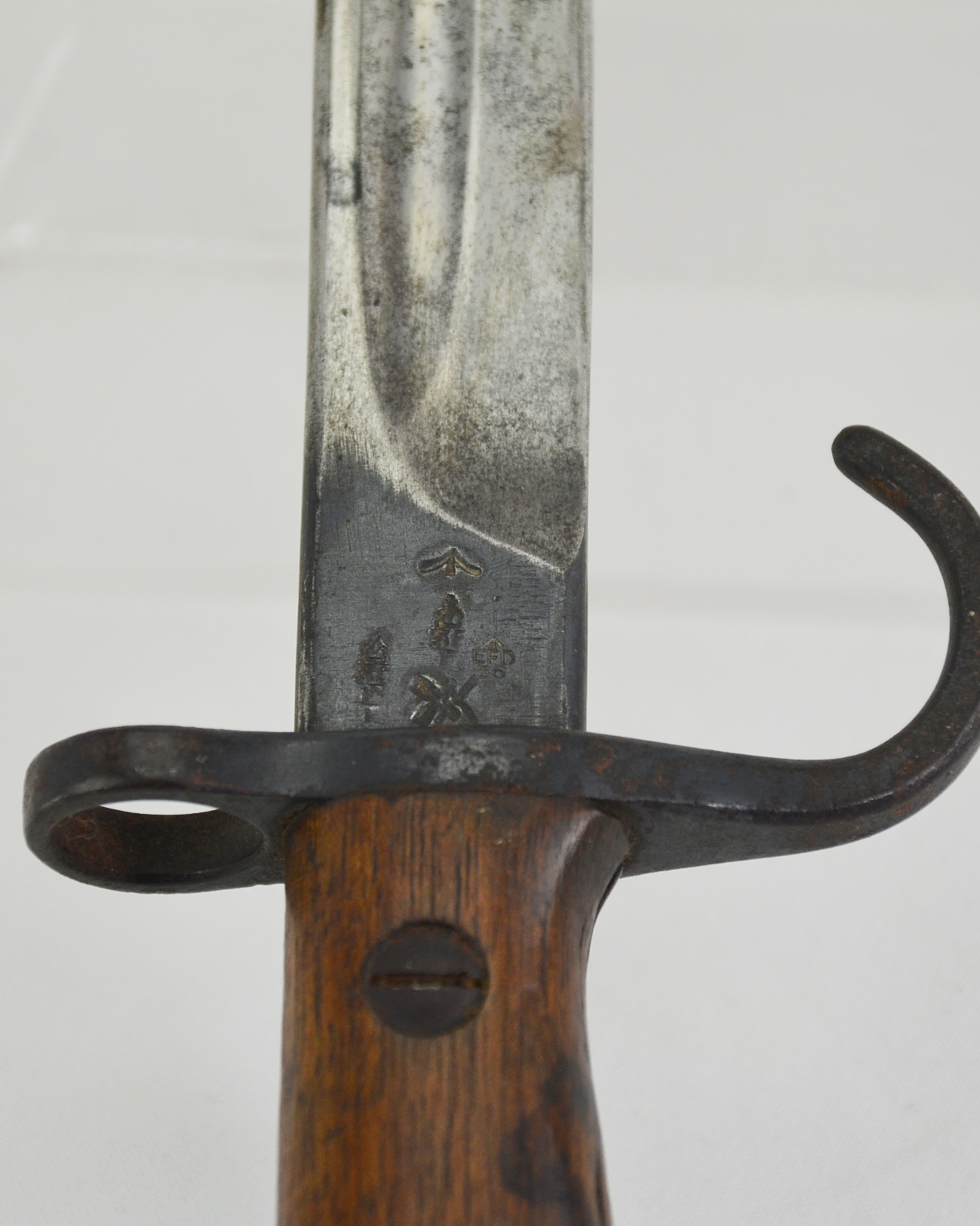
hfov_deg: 5.4
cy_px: 611
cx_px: 456
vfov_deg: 6.7
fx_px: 10432
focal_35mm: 288
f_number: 5.6
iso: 400
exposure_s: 1/250
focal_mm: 135
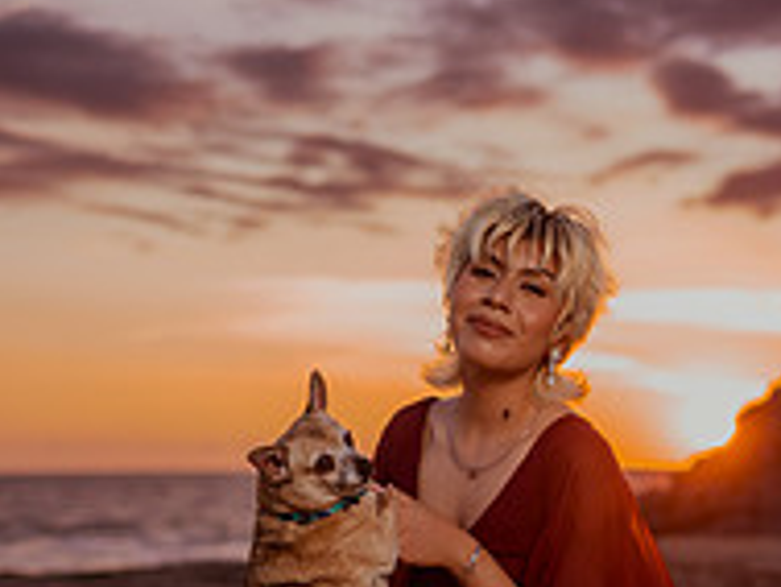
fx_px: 1806
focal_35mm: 80
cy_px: 599
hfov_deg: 24.3
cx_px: 517
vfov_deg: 18.0
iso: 50
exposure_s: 1/500
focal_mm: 35
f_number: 1.8
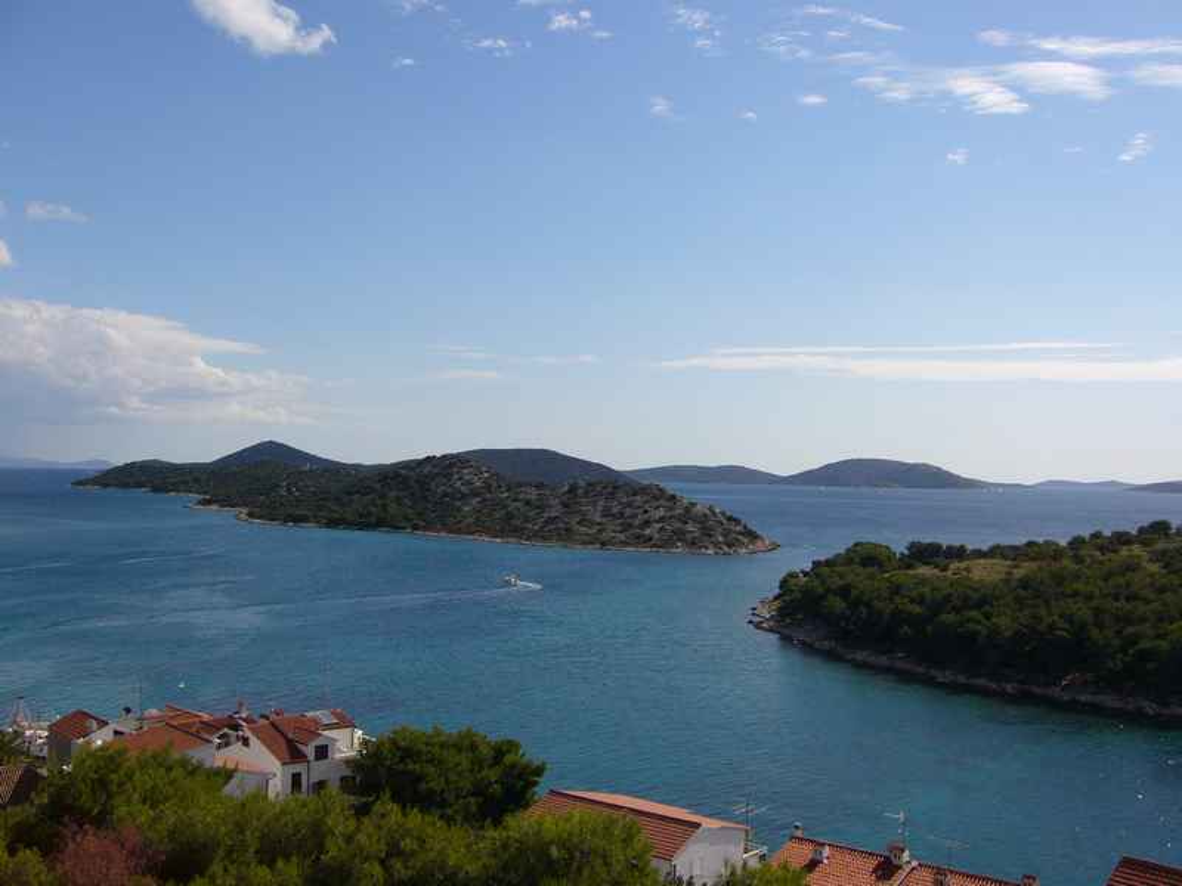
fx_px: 1195
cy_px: 443
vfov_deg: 40.7
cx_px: 591
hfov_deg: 52.6
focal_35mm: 35
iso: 80
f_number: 5.6
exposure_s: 1/640
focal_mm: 5.8
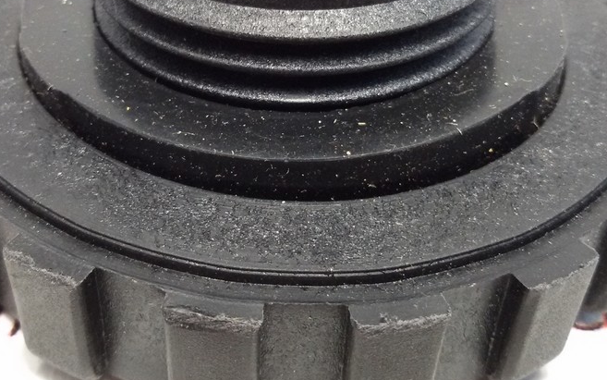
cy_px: 111
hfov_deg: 40.2
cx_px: 263
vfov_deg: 25.6
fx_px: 827
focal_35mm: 50
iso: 160
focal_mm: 2.93
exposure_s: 1/33
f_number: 2.4
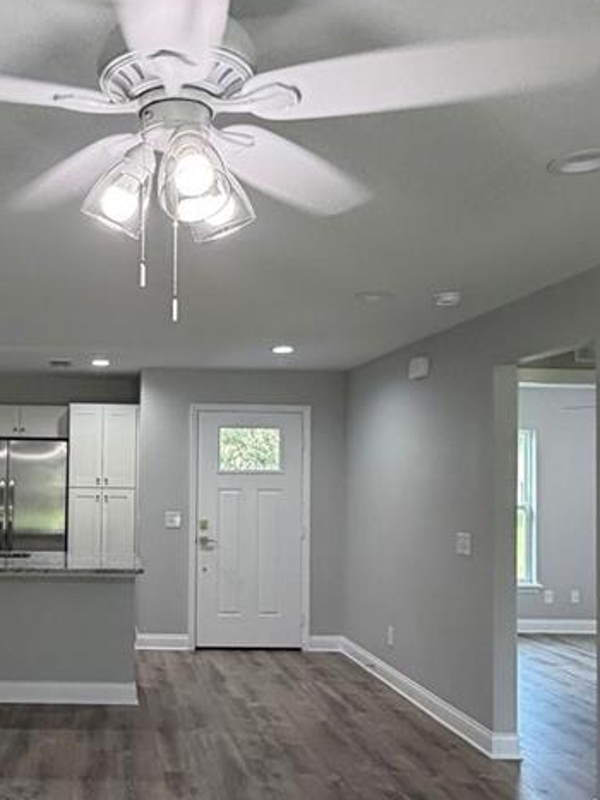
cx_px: 111
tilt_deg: +1.6
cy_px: 461
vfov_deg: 51.2
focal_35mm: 36
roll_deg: -1.5
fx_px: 832
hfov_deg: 38.0
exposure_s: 1/120
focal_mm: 2.22
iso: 250
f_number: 2.2
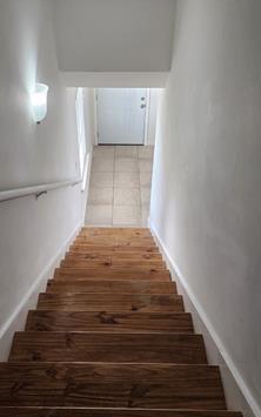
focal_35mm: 33
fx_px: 375
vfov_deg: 57.9
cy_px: 181
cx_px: 118
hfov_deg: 38.3
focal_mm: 6.4
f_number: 1.8
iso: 160
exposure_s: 1/180
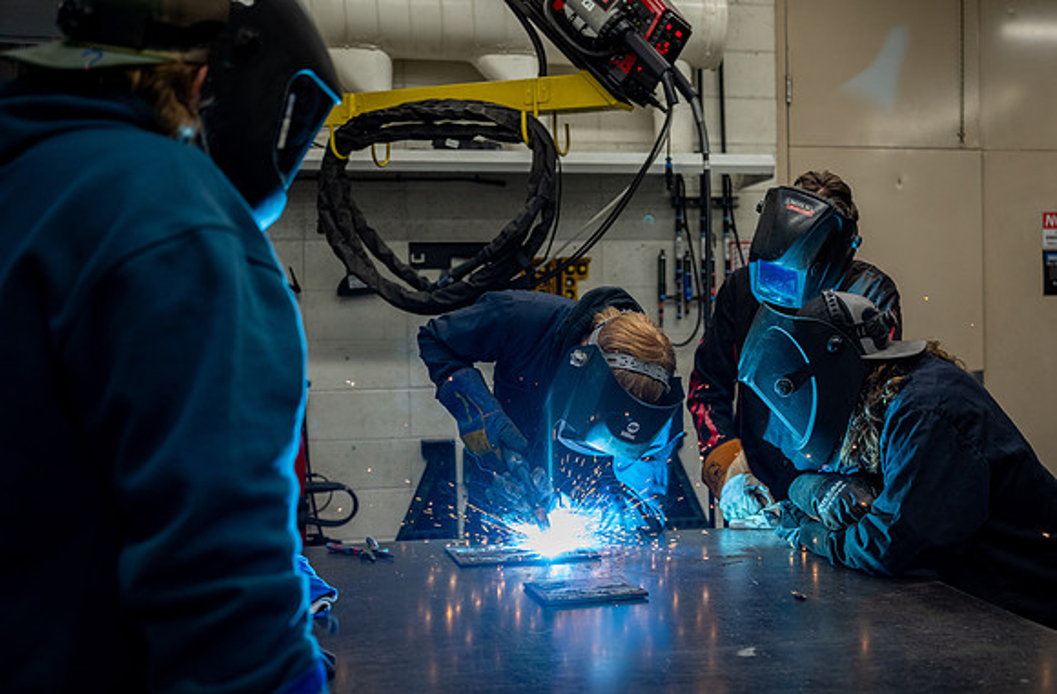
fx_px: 1182
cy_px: 341
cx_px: 608
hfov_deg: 48.0
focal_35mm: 40
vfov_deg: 32.7
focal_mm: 35
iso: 640
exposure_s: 1/400
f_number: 2.8
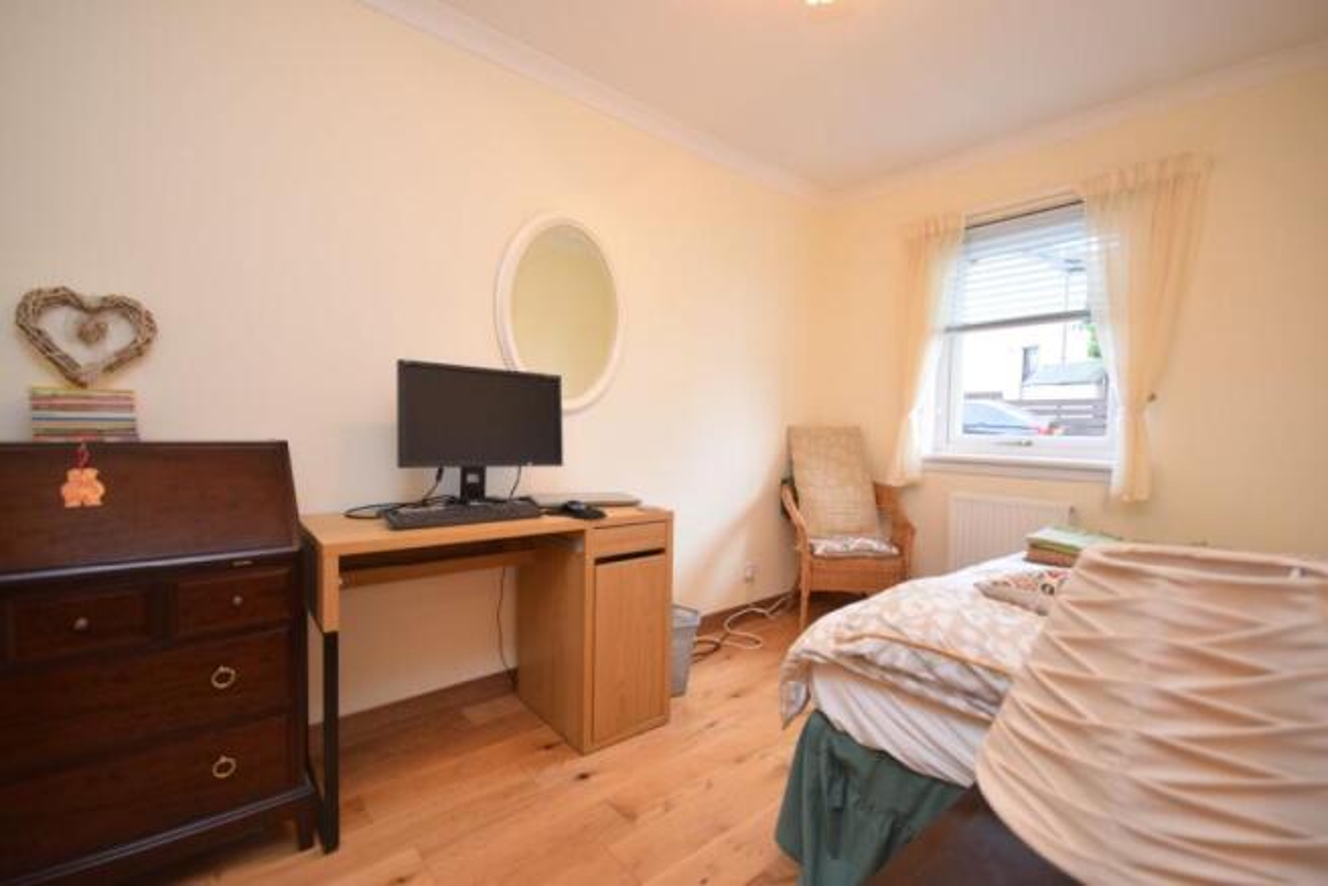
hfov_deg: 100.4
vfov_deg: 77.4
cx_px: 664
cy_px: 443
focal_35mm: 15
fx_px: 553
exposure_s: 1/60
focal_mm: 10
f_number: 4
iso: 800
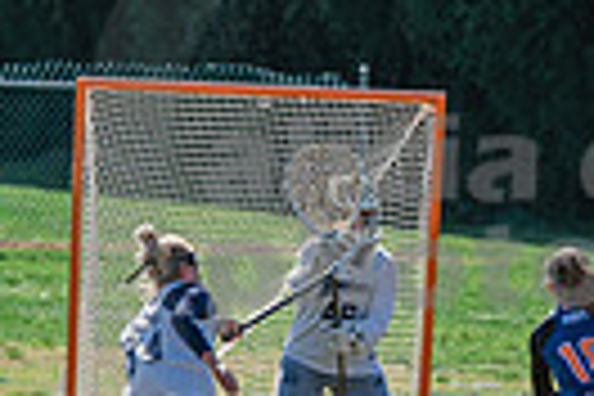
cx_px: 518
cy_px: 209
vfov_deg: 1.7
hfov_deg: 2.5
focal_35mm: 810
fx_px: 13364
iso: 250
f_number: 5.6
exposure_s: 1/2000
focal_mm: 185
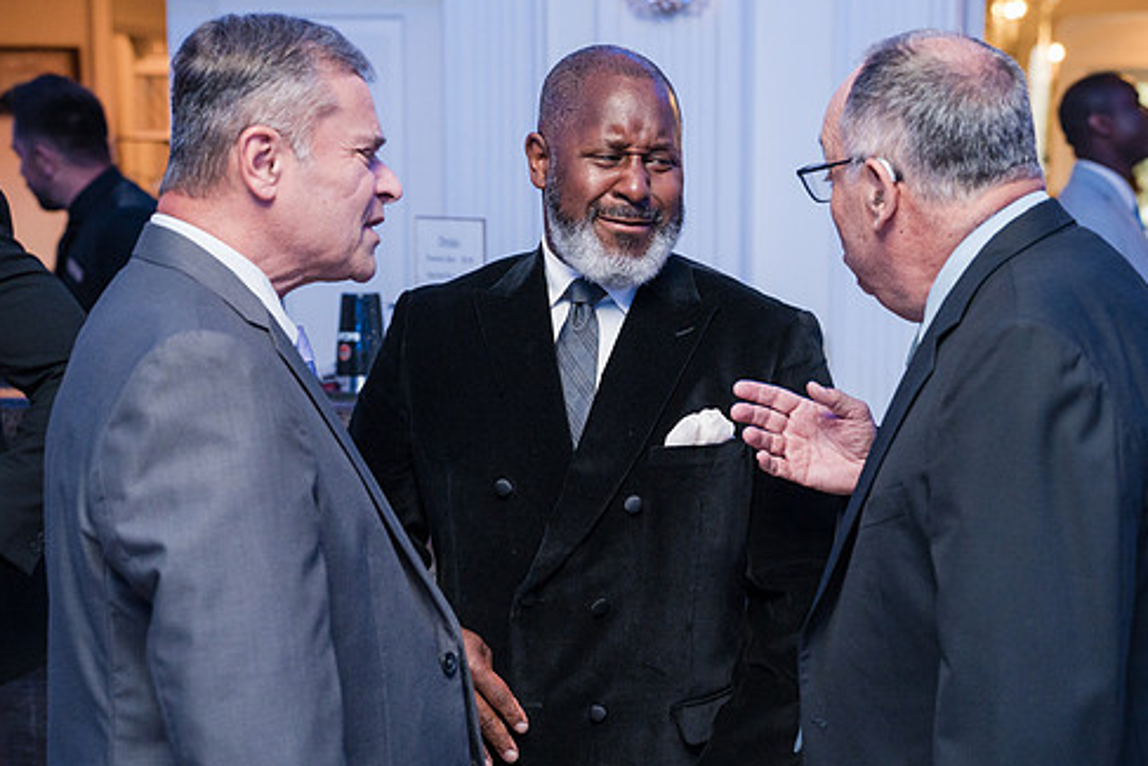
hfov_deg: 27.0
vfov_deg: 18.2
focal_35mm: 75
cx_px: 644
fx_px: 2392
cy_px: 350
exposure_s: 1/250
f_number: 4
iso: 4000
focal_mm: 63
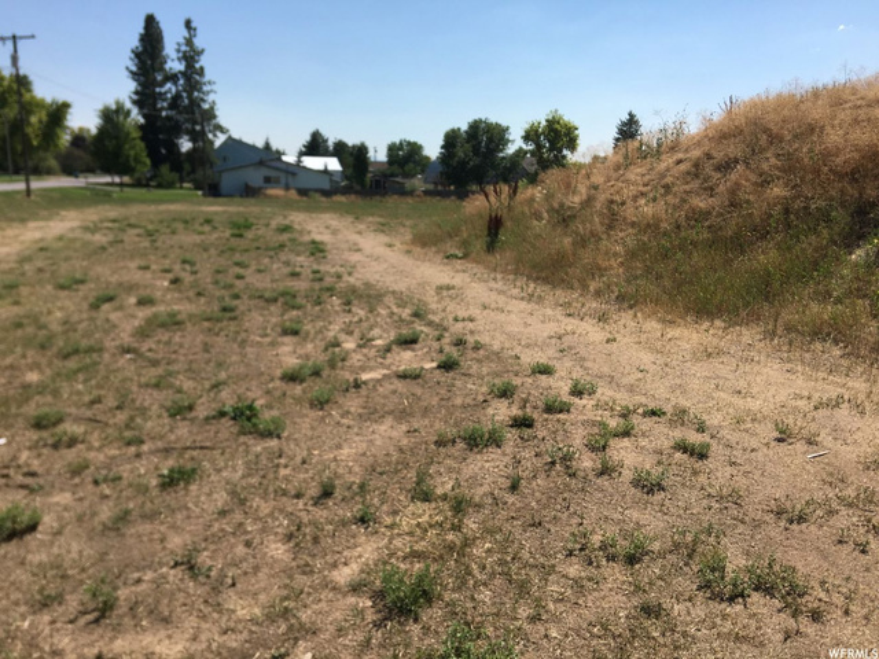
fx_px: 736
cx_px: 440
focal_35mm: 29
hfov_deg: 61.7
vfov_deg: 48.2
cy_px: 330
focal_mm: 4.15
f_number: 2.2
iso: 25
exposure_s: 1/2331
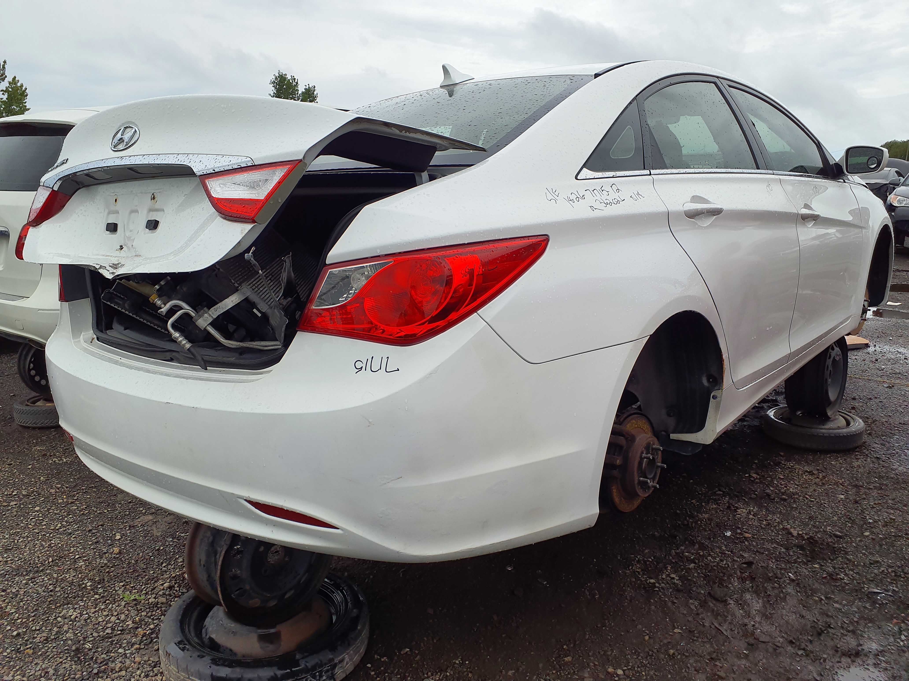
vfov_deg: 51.4
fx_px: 709
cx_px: 454
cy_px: 340
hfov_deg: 65.3
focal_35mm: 27
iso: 40
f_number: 1.9
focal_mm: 3.58
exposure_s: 1/1100
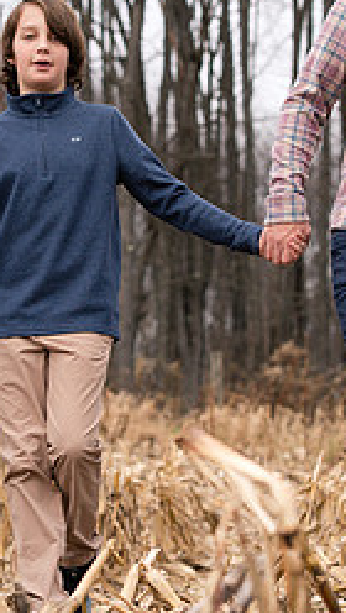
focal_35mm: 208
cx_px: 190
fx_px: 3383
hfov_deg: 5.9
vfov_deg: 10.3
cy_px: 224
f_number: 4.5
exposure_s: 1/500
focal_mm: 85
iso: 320
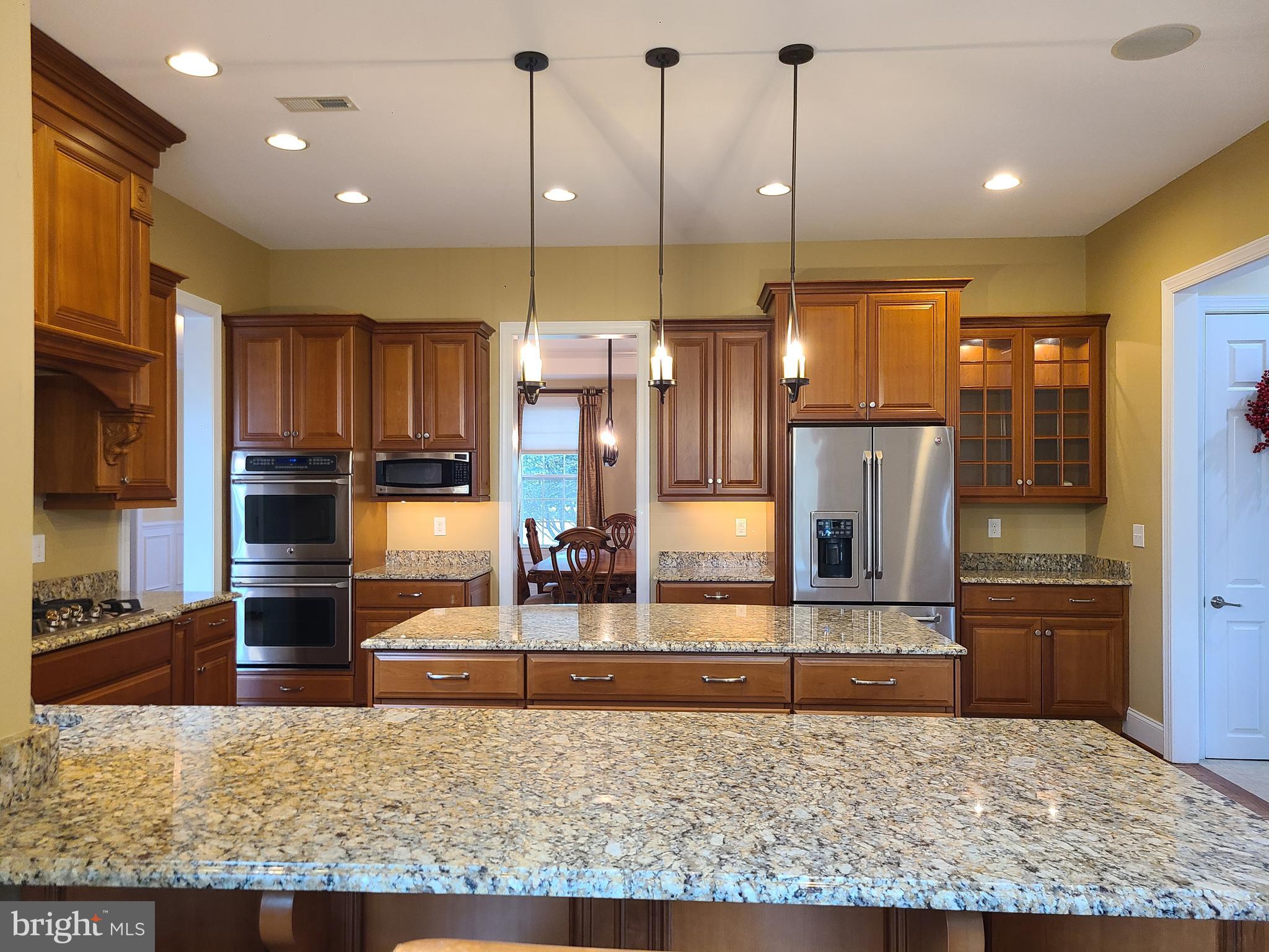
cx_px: 634
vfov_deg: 53.1
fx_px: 953
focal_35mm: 26
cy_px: 476
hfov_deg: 67.3
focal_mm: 5.4
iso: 200
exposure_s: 1/40
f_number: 1.8
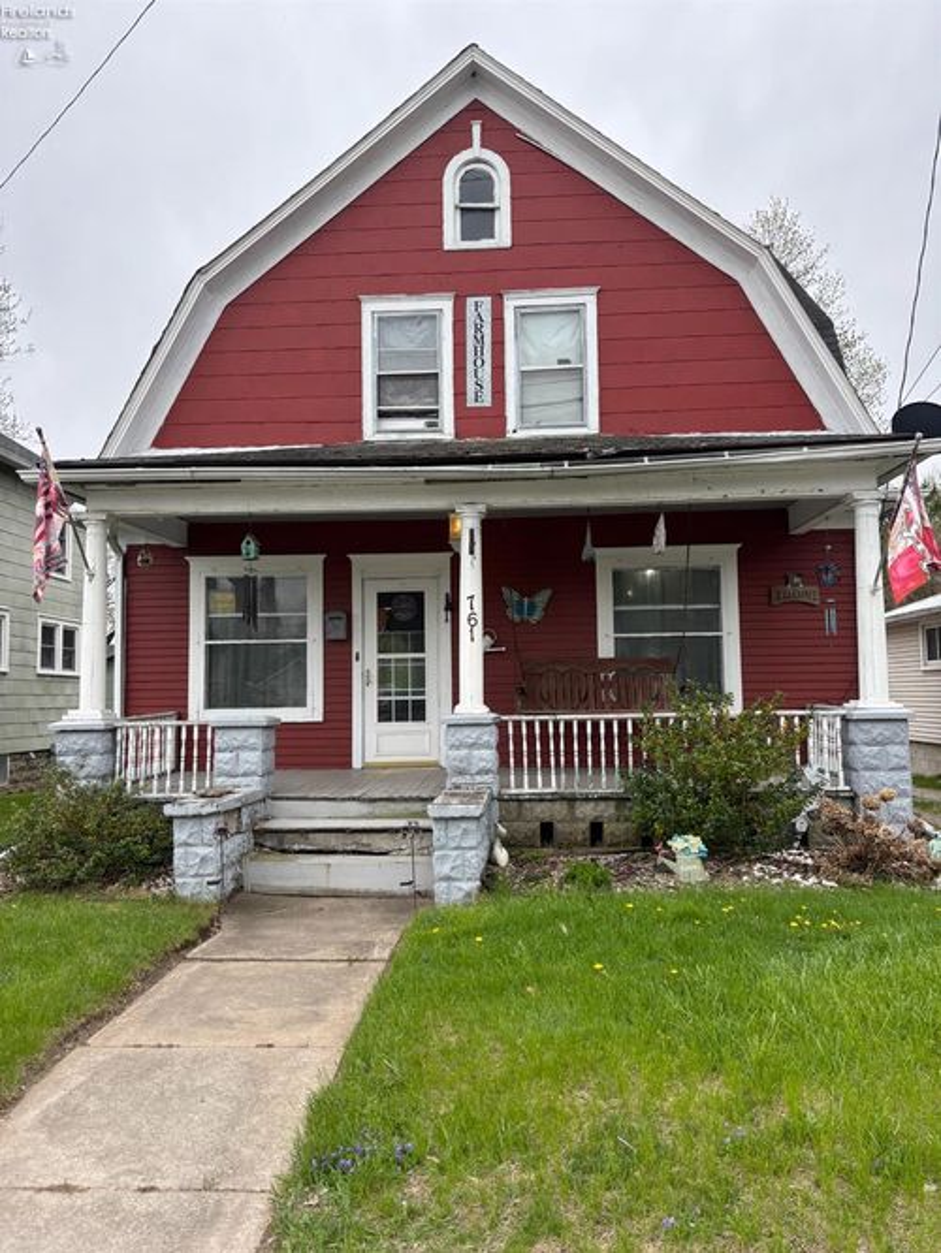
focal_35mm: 26
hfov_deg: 53.1
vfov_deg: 67.3
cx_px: 470
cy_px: 626
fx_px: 942
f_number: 1.6
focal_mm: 5.96
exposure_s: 1/121
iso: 64
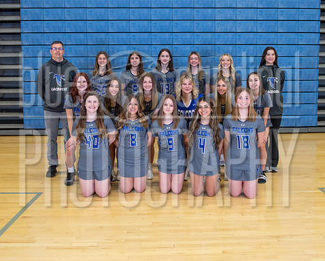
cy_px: 104
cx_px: 177
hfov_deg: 47.9
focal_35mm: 38
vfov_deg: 39.0
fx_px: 366
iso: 1000
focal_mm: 24
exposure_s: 1/250
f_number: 3.2
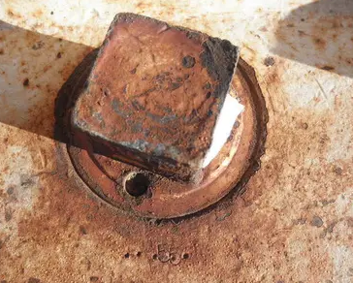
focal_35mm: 30
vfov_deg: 48.6
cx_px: 168
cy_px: 142
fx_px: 314
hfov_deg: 58.7
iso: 64
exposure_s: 1/80
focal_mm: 5
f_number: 8.5
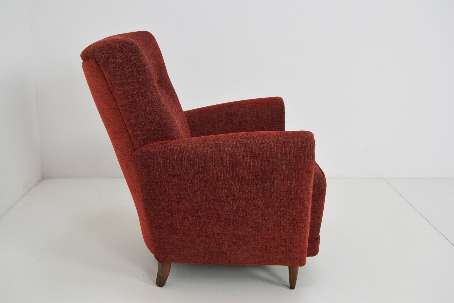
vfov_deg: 34.3
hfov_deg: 49.5
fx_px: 492
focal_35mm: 39
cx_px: 227
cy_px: 152
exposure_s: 1/160
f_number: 6.3
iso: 1600
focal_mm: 26
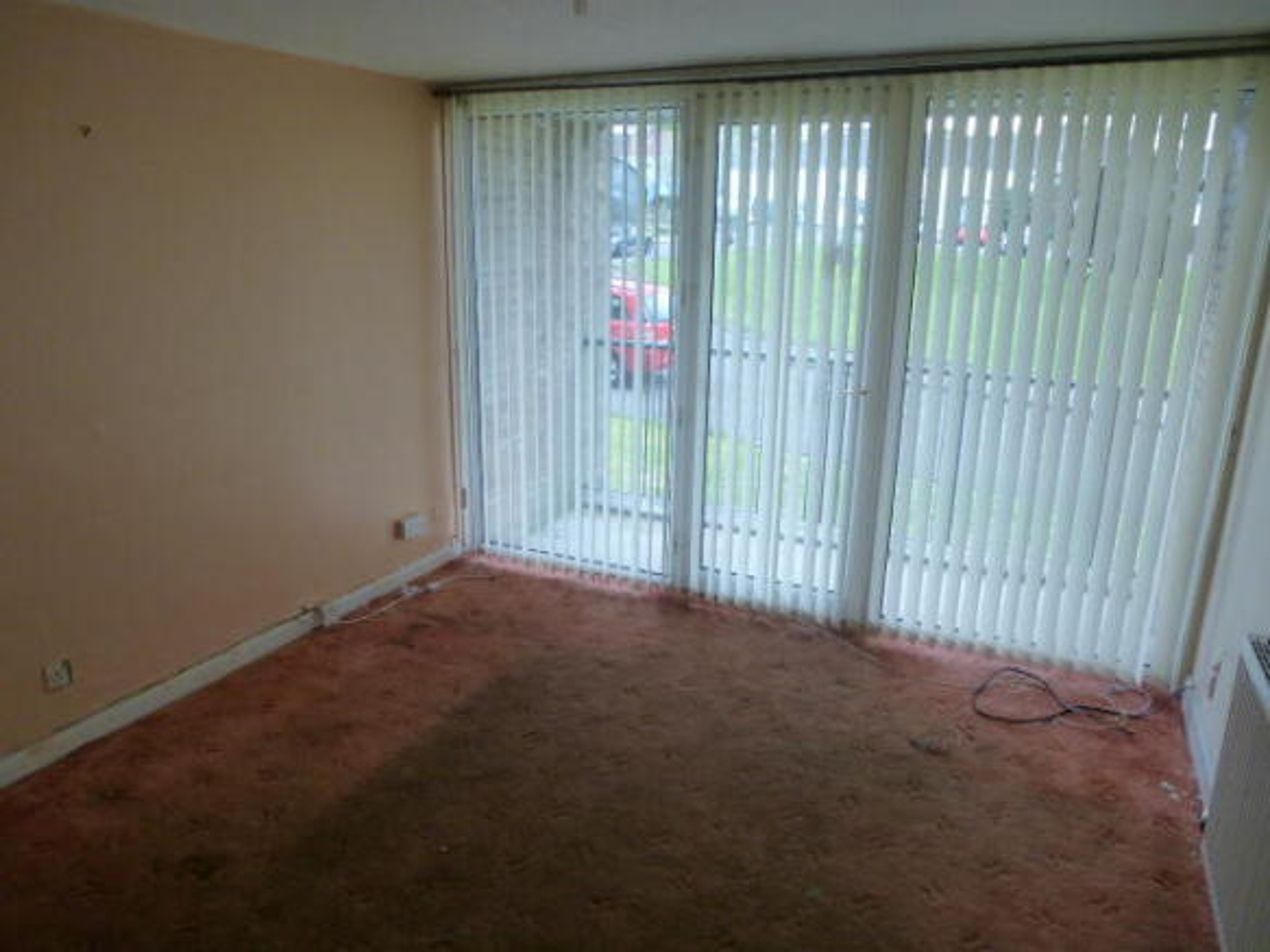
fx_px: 880
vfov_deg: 56.8
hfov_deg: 71.6
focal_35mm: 24
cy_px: 476
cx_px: 635
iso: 320
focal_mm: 4.3
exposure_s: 1/60
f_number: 3.3
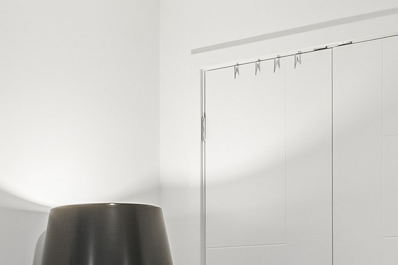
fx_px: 1238
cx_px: 176
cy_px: 318
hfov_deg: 18.3
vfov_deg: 12.0
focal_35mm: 112
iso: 400
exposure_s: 1/4
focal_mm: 16
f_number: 8
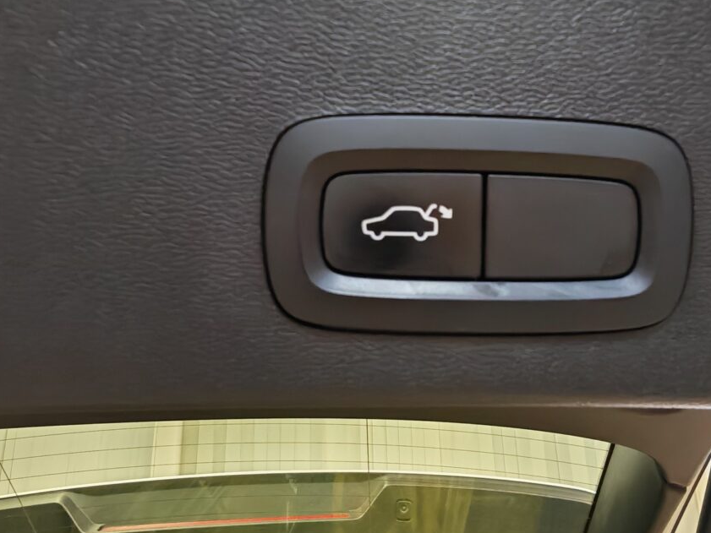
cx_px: 424
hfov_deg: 62.9
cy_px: 234
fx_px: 575
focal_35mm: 28
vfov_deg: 49.6
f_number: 2
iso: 160
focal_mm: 1.82
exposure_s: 1/50
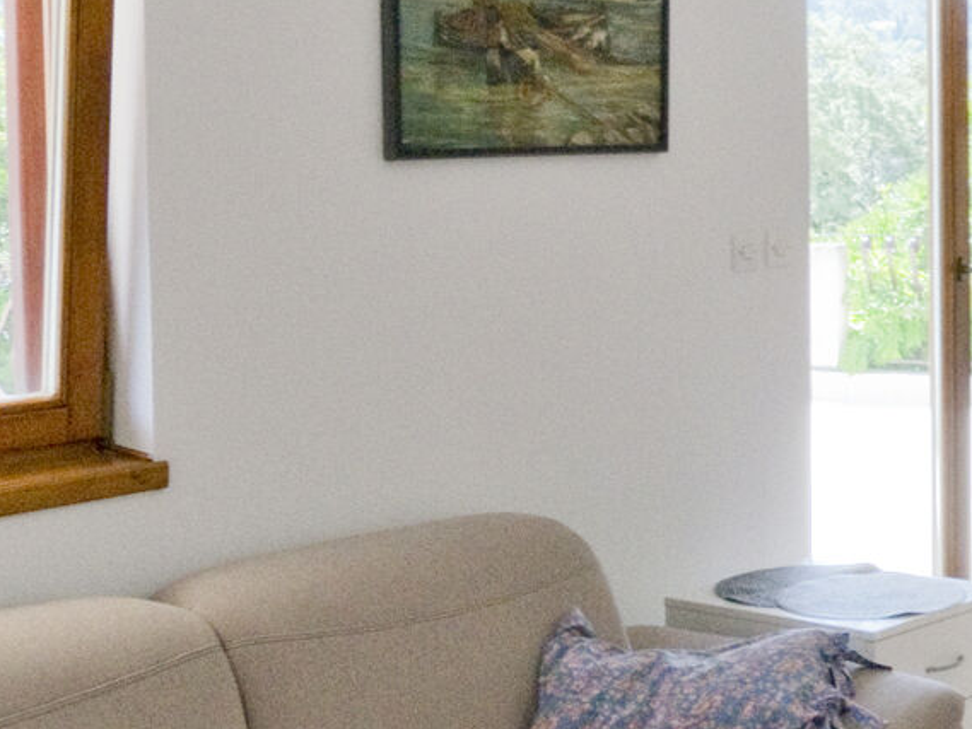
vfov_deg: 20.6
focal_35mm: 71
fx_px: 1994
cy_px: 194
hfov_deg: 24.8
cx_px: 1156
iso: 400
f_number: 6.3
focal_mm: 10
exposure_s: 1/160
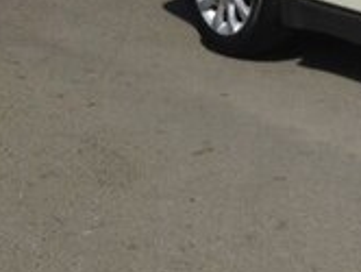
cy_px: -12
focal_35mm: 131
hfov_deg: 13.9
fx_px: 1368
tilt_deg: -12.6
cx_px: 572
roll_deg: +1.9
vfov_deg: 11.2
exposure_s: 1/3876
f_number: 2.4
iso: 50
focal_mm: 4.12
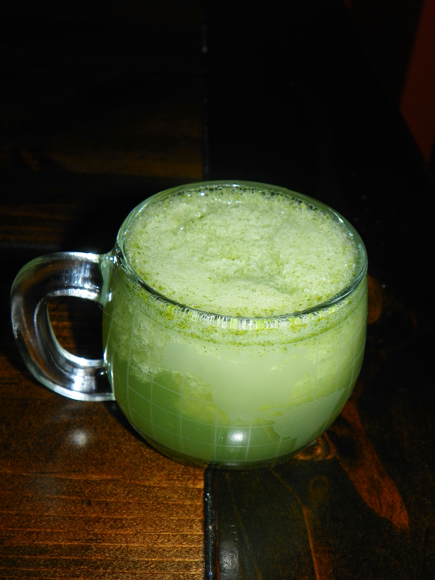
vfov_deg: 41.2
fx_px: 771
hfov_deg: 31.5
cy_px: 290
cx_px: 218
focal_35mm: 46
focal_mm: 8.2
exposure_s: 1/250
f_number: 3.2
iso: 64
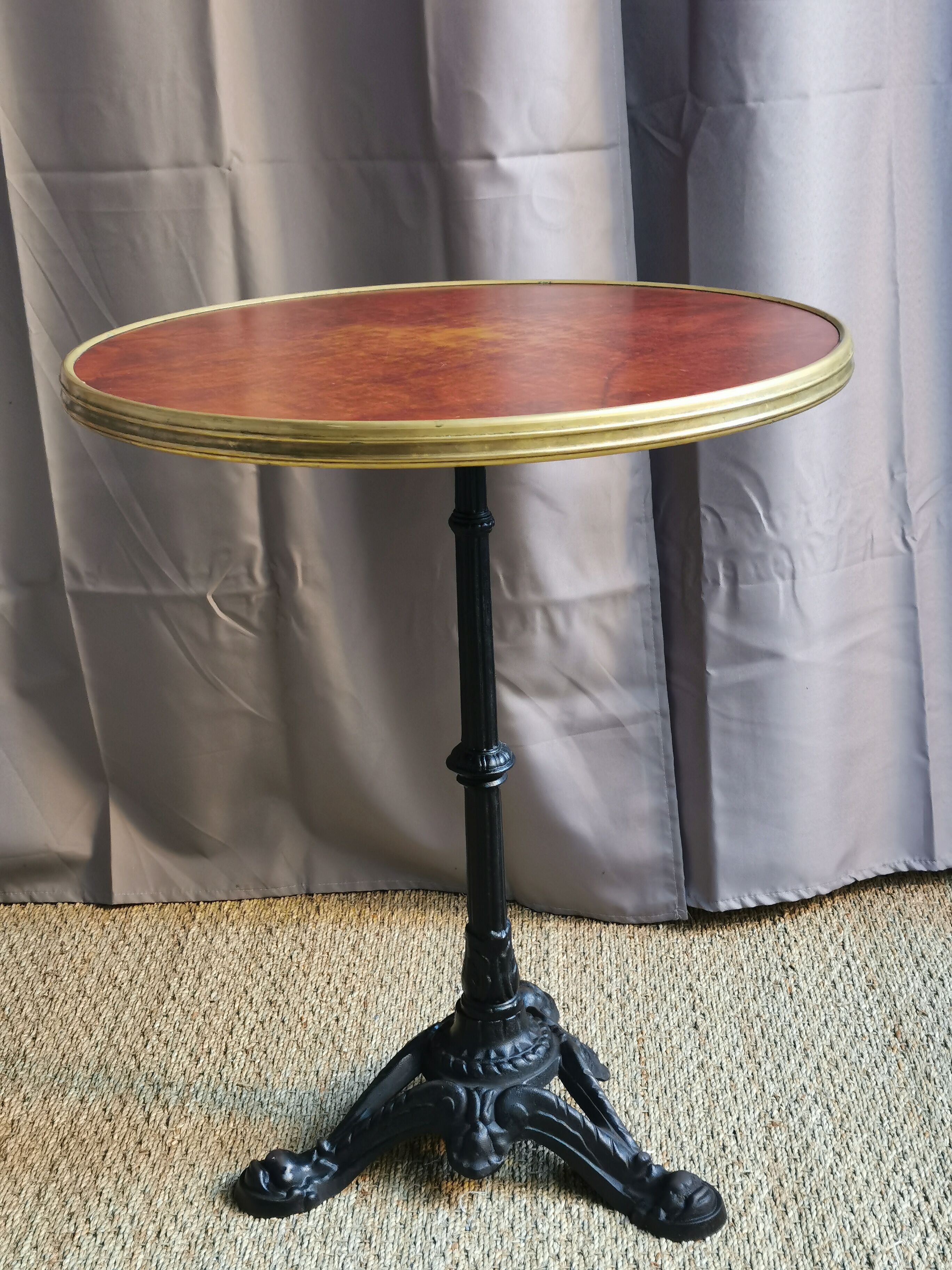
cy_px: 635
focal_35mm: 50
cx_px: 476
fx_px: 1833
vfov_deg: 38.2
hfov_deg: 29.1
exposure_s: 1/50
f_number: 1.8
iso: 125
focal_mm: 5.58
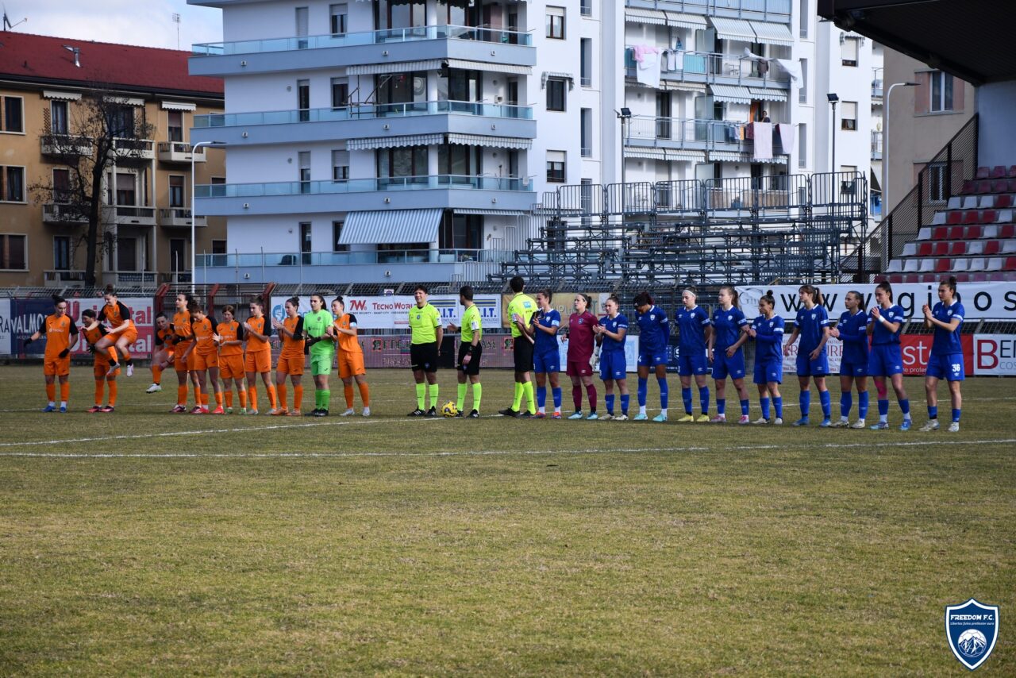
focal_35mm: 105
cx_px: 508
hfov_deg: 19.5
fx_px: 2964
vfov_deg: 13.0
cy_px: 339
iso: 400
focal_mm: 70
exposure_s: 1/1600
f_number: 5.6
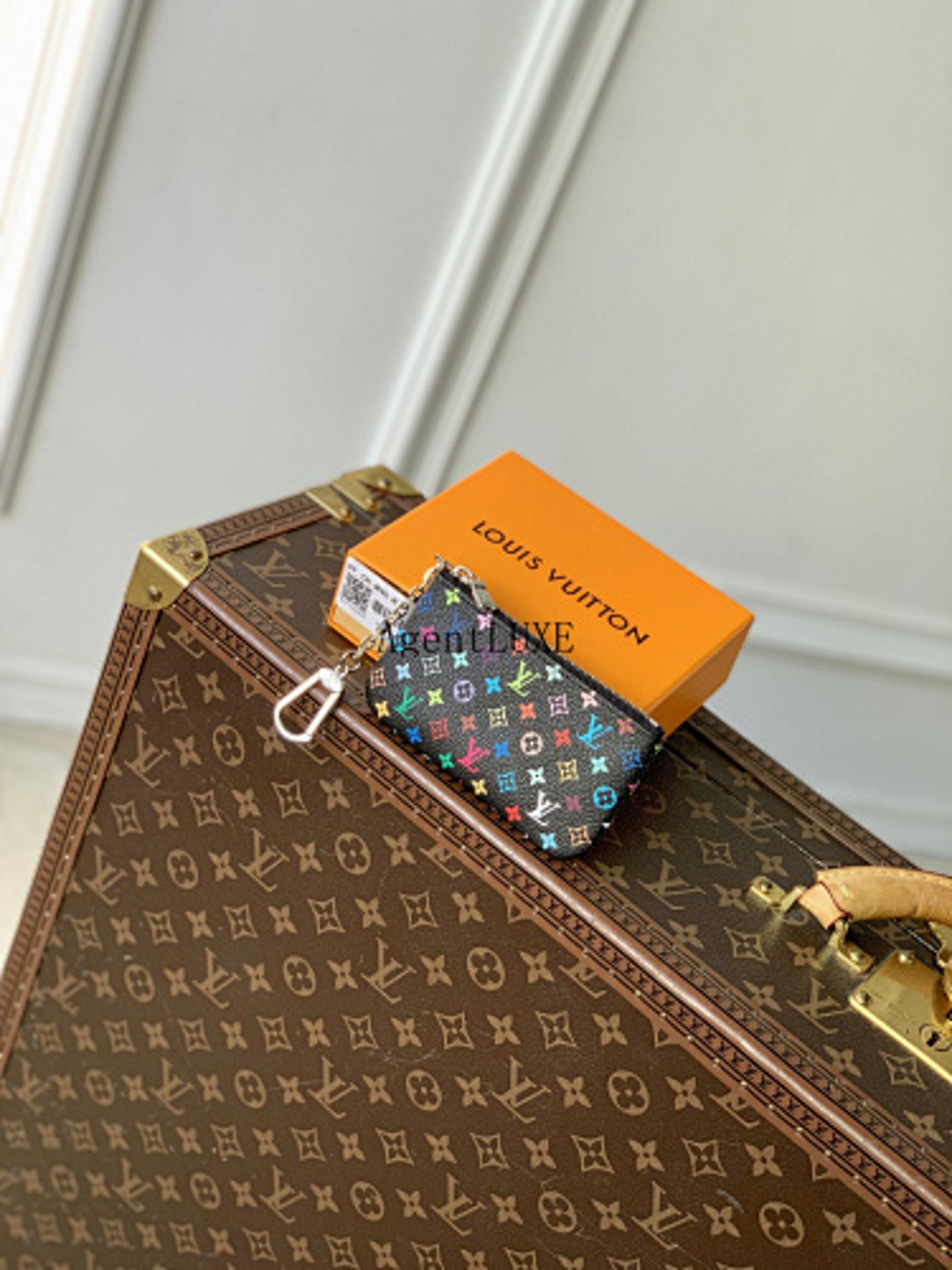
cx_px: 476
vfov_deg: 36.8
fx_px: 1907
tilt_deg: -30.7
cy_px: 635
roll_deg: -23.9
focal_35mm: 52
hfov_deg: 28.0
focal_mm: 6
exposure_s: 1/149
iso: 16
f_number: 2.4
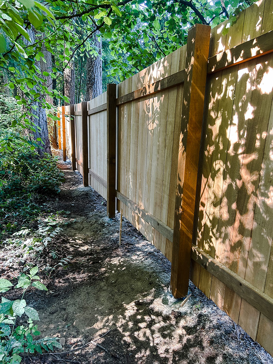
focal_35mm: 26
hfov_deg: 53.1
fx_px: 273
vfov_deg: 67.3
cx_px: 136
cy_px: 182
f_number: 1.5
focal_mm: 5.7
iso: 125
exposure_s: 1/75
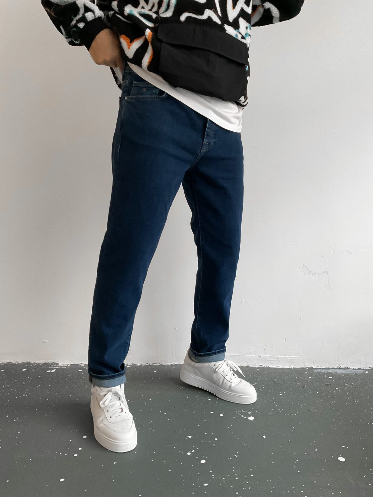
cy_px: 248
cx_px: 186
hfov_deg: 48.2
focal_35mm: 29
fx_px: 417
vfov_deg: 61.7
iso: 320
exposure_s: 1/50
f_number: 1.8
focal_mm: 3
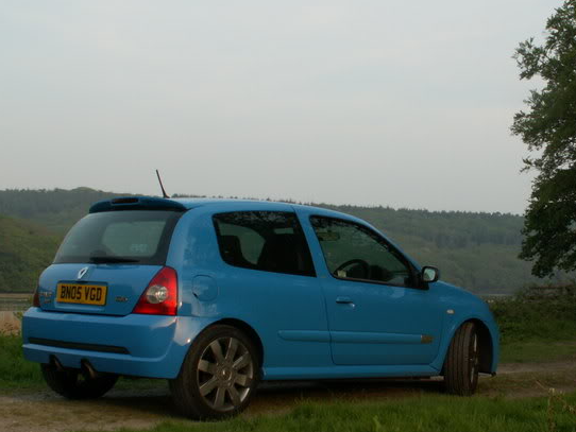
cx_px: 404
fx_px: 982
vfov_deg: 24.8
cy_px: 231
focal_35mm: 59
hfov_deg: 32.3
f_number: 5
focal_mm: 6.59
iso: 50
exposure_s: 1/100
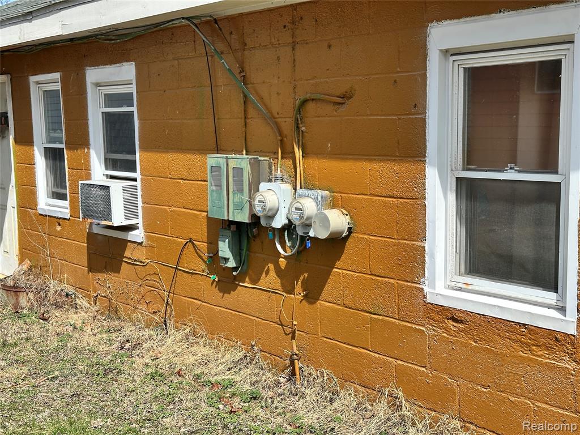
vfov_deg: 30.3
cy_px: 218
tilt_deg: -5.4
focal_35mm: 48
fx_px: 804
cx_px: 290
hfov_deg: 39.7
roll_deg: +1.3
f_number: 1.78
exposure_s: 1/2809
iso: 64
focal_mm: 6.86
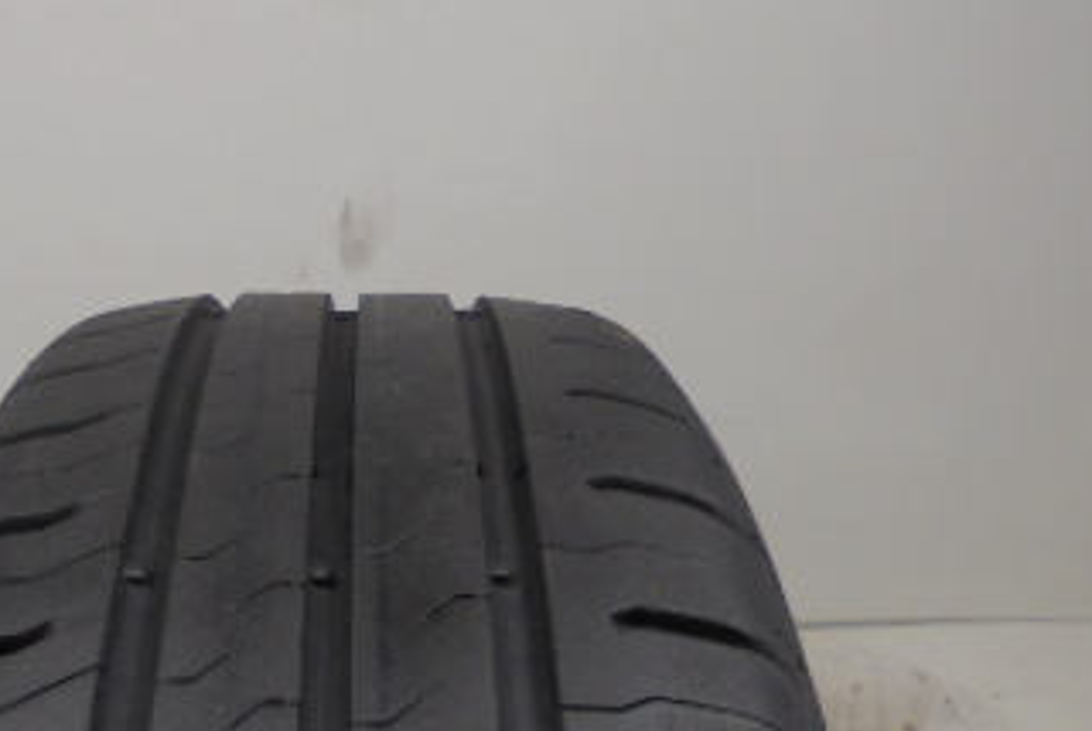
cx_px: 290
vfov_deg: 25.1
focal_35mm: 54
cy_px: 321
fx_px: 1639
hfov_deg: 36.1
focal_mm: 4.6
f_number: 3.5
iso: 100
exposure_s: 1/30
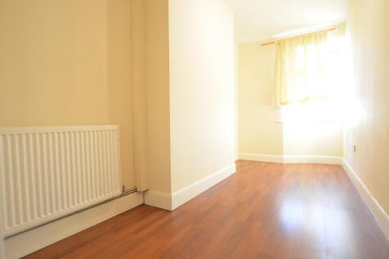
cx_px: 194
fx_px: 194
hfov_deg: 90.0
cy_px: 130
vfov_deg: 67.3
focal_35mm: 18
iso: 400
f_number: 3.5
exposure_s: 1/20
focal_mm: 12
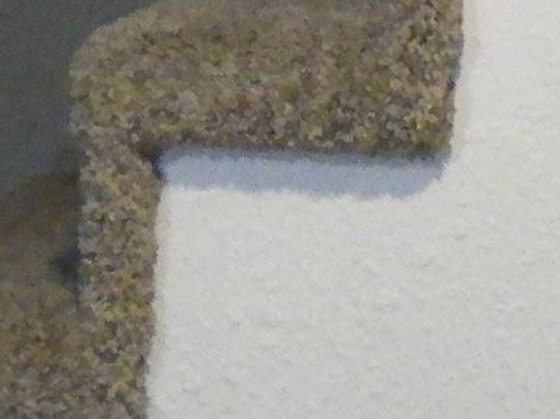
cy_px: 142
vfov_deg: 7.3
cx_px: 198
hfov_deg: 9.8
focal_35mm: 202
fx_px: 3266
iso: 1000
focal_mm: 5
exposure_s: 1/40
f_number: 3.5
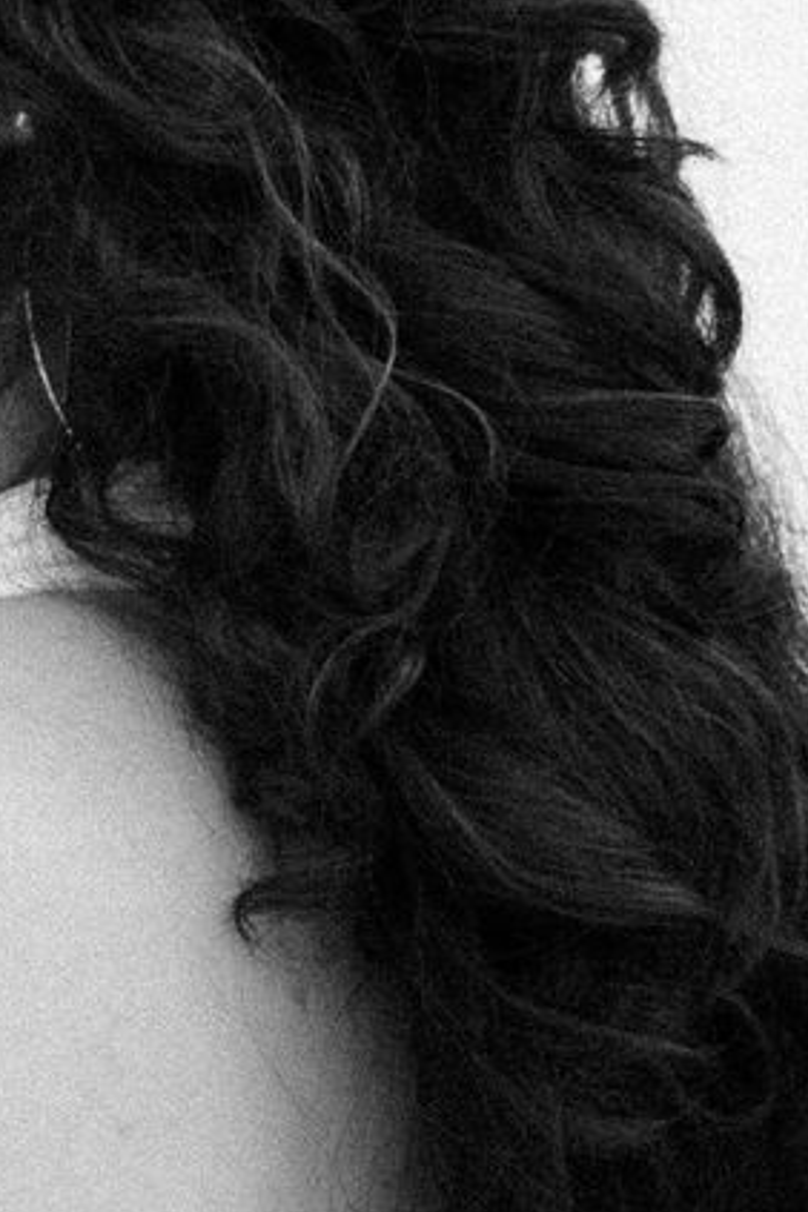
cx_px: -1100
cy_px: 1066
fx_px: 6430
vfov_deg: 10.7
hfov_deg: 6.8
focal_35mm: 191
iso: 320
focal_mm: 35.9
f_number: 2.8
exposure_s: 1/1000
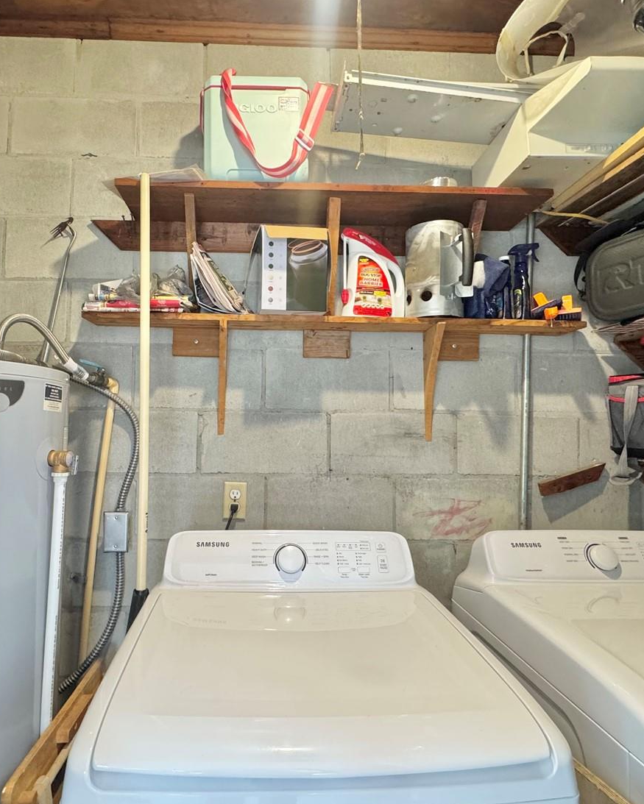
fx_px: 476
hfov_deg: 67.7
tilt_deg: +3.1
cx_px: 272
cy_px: 403
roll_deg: -0.2
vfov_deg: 80.4
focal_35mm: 20
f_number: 2.2
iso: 320
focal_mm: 2.22
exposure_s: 1/60
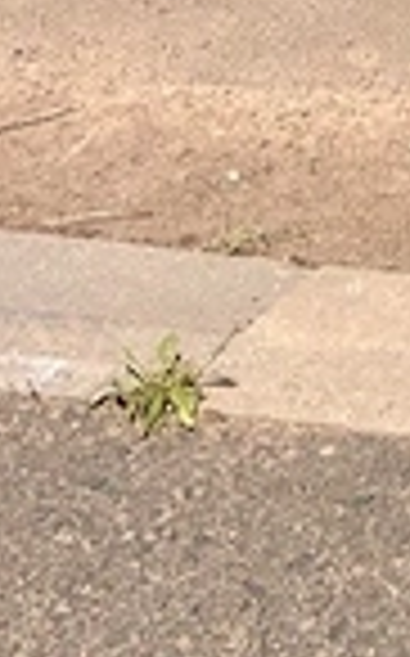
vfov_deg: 12.4
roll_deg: +1.6
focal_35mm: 151
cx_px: 1225
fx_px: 2705
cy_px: -621
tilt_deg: -13.3
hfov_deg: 7.6
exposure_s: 1/3831
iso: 50
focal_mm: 5.7
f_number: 1.5
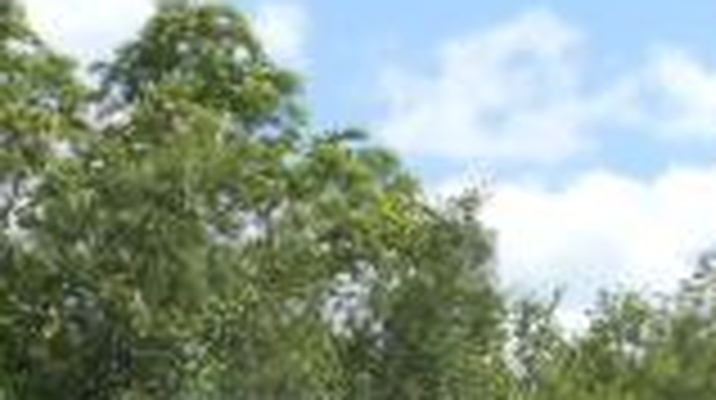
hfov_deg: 12.4
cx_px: 1000
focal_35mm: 167
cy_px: 948
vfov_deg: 6.9
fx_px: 3167
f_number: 4.2
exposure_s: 1/500
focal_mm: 6.8
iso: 80
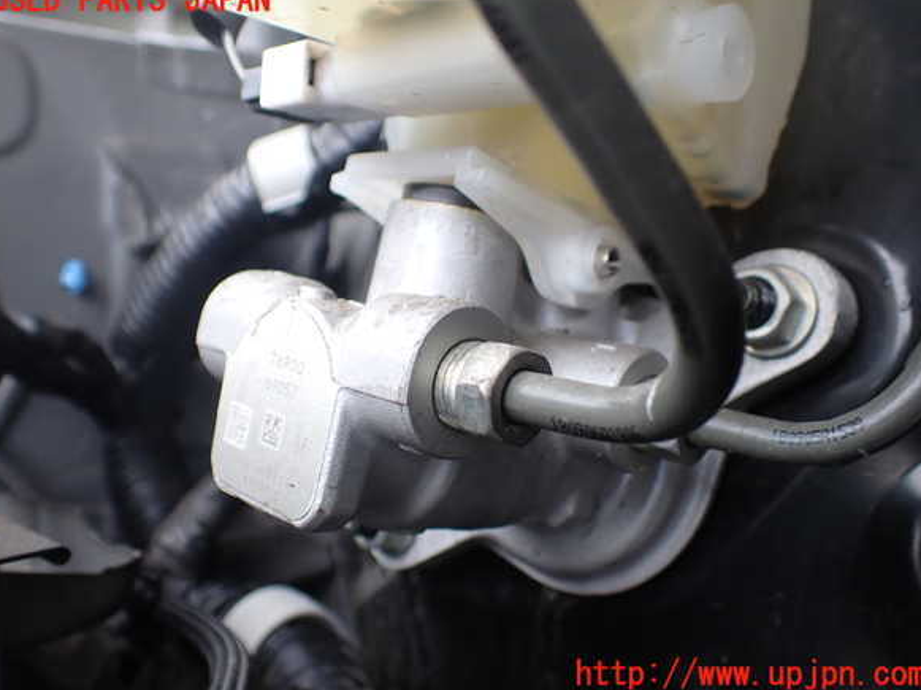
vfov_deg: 45.4
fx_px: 824
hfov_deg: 58.4
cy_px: 338
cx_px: 458
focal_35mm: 31
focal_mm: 5.4
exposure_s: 1/125
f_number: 2.3
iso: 160
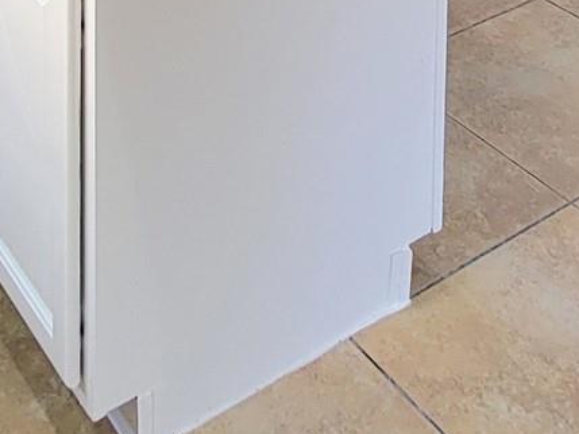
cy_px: -509
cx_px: 248
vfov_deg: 16.1
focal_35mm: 62
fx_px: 1037
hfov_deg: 31.1
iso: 64
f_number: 2.2
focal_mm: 2.2
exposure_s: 1/40
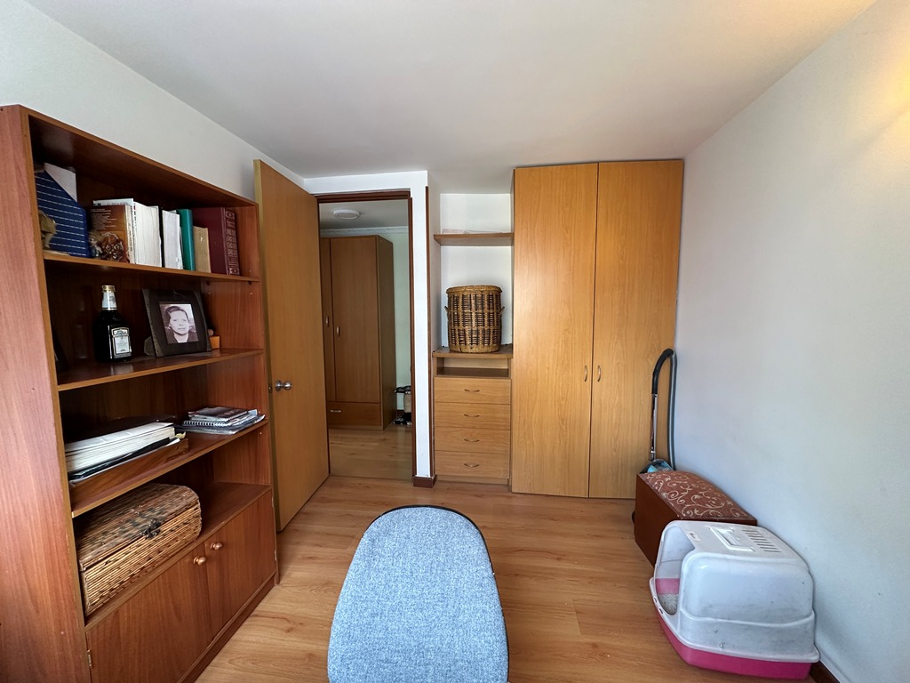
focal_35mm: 14
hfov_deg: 102.1
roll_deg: +0.2
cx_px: 455
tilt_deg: -5.3
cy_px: 342
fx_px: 368
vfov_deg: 85.7
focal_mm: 2.22
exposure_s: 1/99
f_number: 2.2
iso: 250
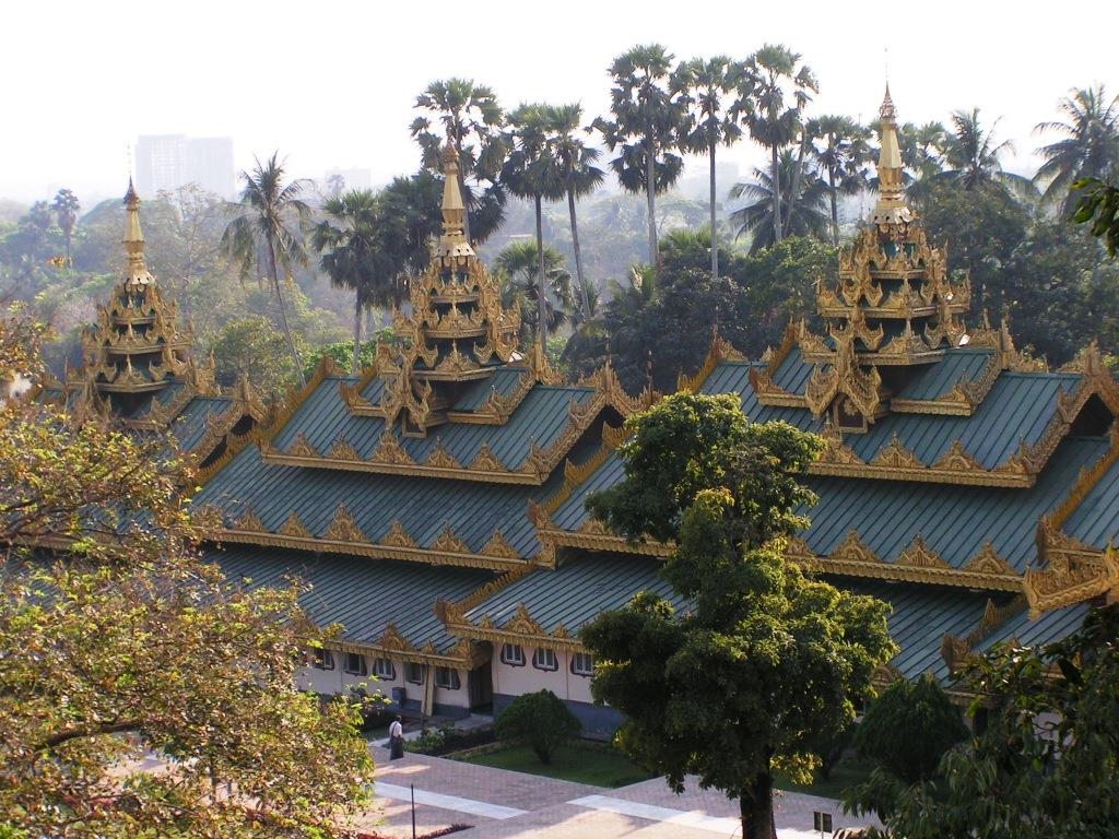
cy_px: 420
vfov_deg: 17.2
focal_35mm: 86
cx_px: 560
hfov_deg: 22.8
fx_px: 2780
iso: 50
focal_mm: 13.2
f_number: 5.6
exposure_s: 1/200
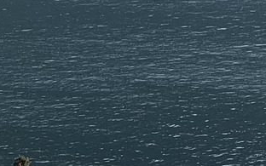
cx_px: 147
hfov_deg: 5.0
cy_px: 87
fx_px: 3030
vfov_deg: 3.1
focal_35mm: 418
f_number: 2.8
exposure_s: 1/196
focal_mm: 9
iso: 32
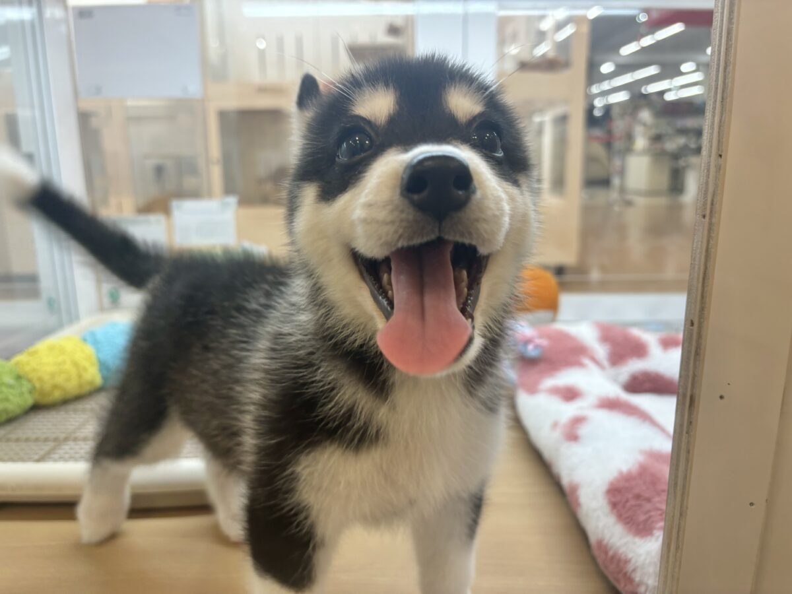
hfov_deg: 67.3
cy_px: 297
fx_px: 595
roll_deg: +0.0
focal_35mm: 26
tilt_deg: -12.2
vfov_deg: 53.1
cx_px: 396
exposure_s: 1/100
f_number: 1.6
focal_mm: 5.96
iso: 80
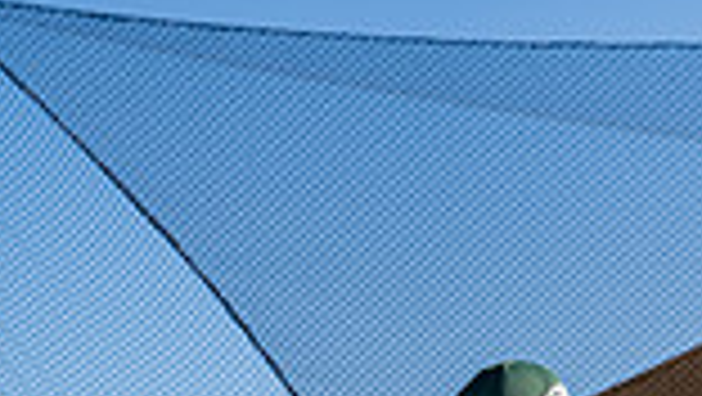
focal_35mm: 157
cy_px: 994
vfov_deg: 7.2
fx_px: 2924
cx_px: 504
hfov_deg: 13.7
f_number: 5
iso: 100
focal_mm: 52
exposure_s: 1/250
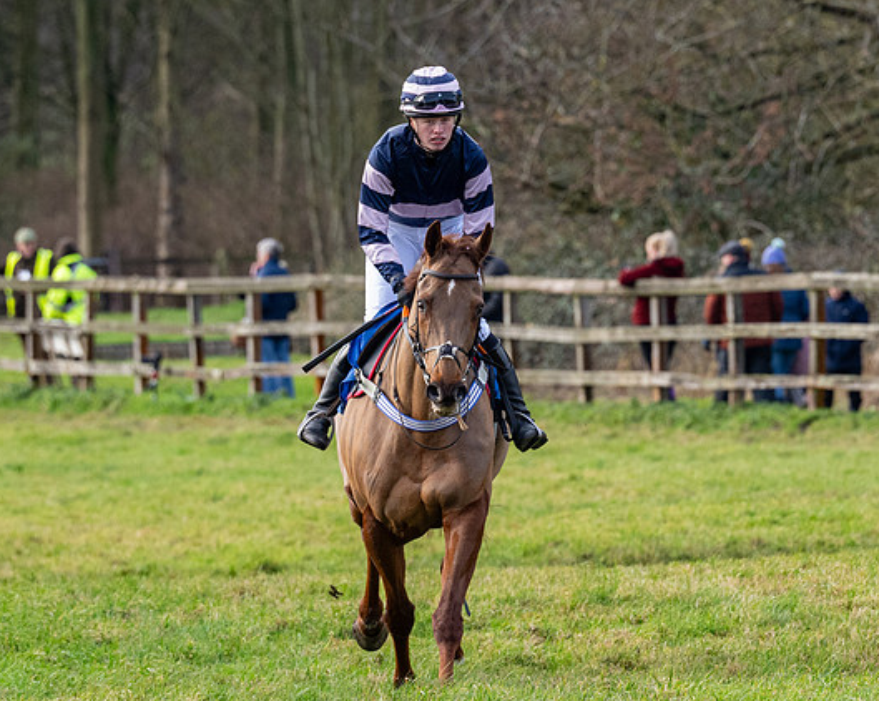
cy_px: 323
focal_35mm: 503
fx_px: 13071
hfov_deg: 3.9
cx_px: 523
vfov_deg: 3.1
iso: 800
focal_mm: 190
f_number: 5
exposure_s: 1/800
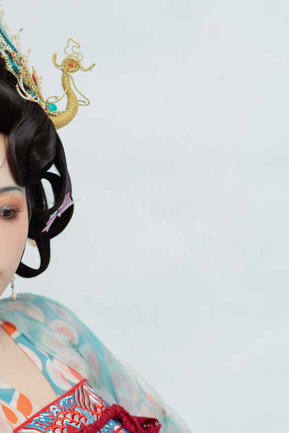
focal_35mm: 102
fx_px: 1228
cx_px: -3
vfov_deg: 19.9
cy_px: 324
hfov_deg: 13.2
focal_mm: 50
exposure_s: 1/125
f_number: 2.8
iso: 100
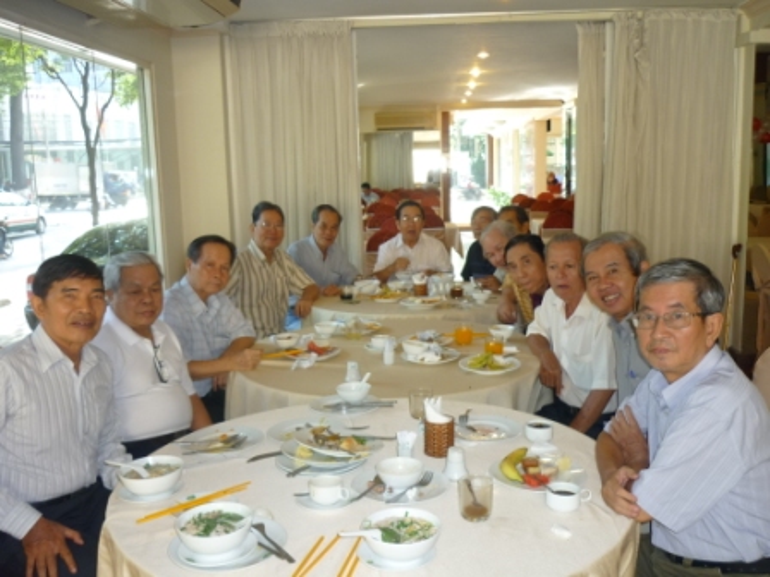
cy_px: 288
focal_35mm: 33
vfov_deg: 42.9
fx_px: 734
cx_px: 385
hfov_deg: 55.4
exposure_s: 1/40
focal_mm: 5.5
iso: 100
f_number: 2.8
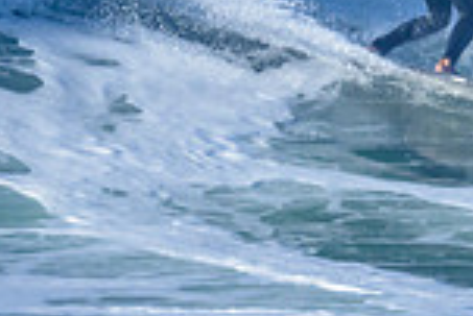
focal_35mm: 3928
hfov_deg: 0.5
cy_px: -47
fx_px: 51658
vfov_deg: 0.4
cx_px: 831
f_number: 8
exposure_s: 1/2000
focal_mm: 800
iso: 800
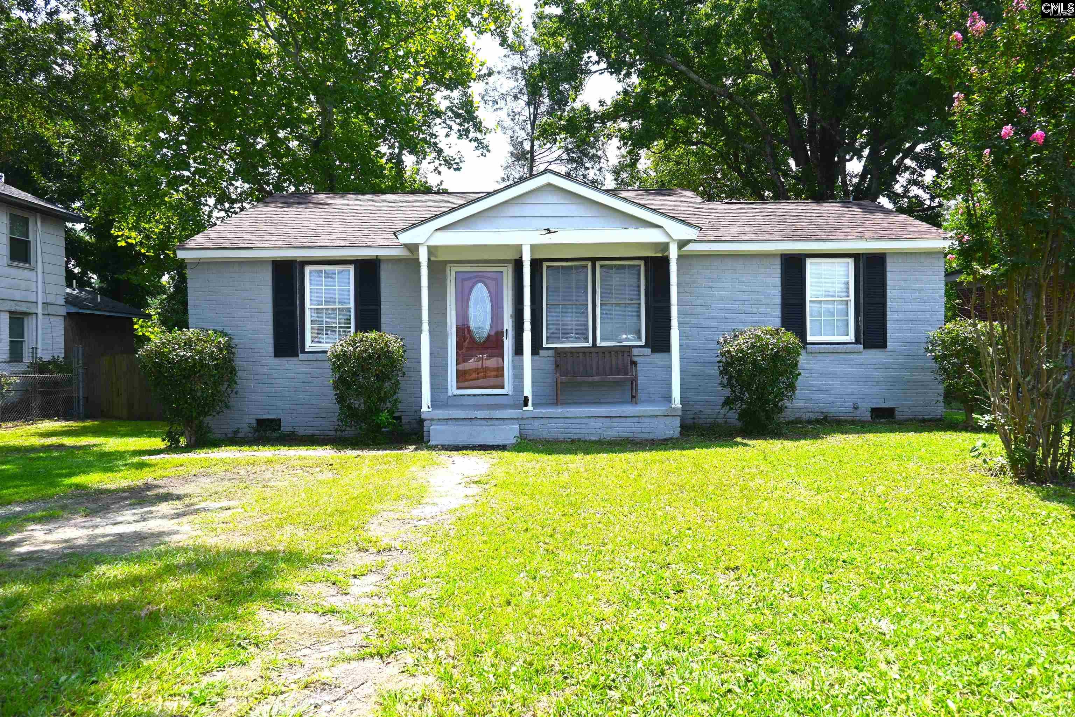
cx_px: 538
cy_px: 358
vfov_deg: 53.1
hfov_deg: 73.7
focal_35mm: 24
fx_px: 717
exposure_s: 1/320
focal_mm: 16
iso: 100
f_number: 6.3
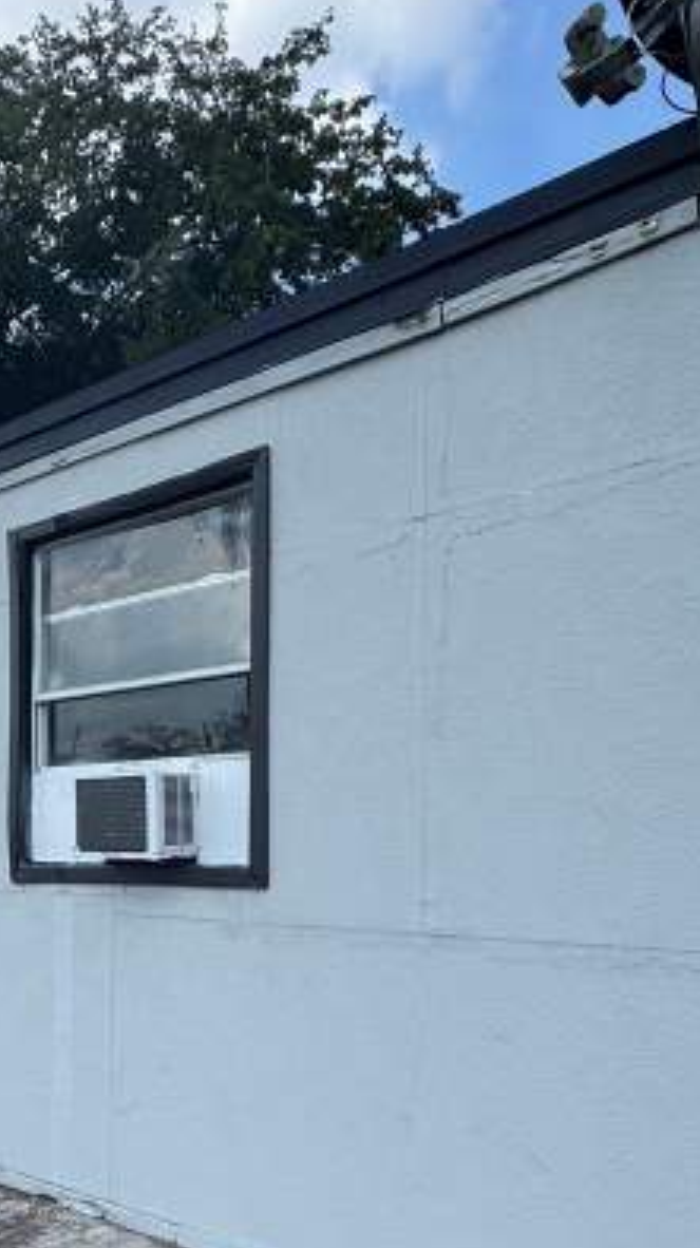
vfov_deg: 60.8
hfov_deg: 36.3
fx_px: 1025
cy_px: 855
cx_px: 127
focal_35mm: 31
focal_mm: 2.22
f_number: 2.2
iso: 50
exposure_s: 1/1395
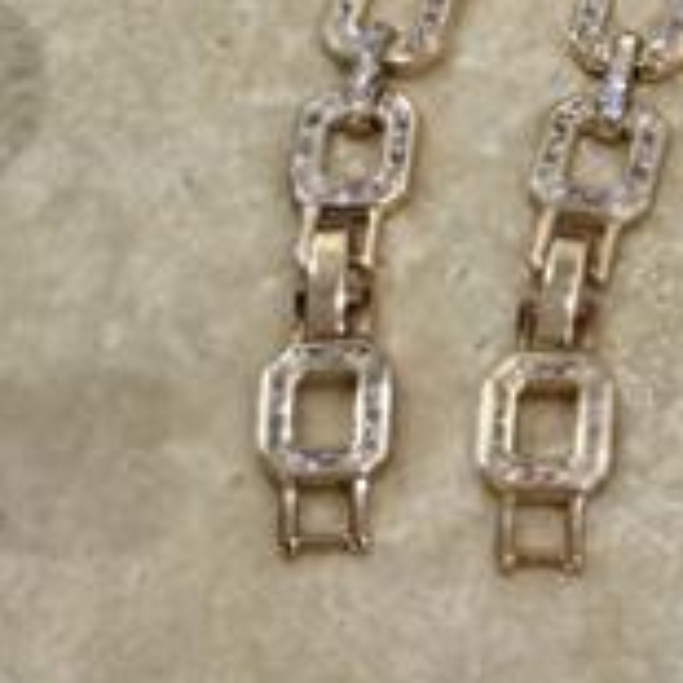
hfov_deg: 11.8
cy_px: -421
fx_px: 3259
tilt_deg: -50.5
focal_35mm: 146
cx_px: 727
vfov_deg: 11.4
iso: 400
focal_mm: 6.76
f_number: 1.78
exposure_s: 1/33
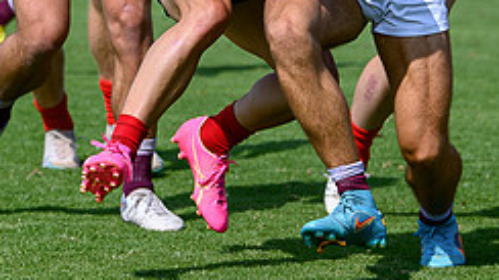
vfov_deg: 2.5
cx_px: 204
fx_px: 6362
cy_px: -122
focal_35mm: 481
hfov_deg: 4.5
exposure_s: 1/2000
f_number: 4
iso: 125
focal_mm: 130
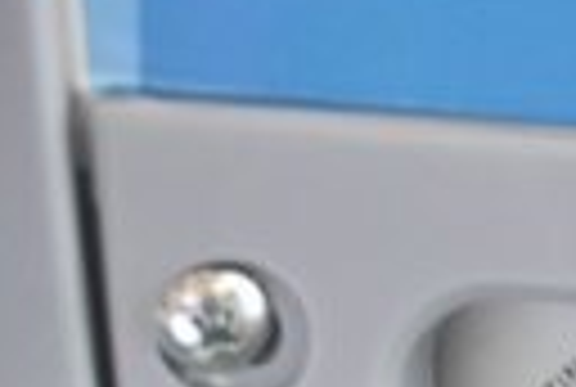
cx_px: 1318
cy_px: 565
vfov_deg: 6.4
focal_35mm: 214
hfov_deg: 8.8
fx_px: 3432
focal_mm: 30
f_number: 4.2
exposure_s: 1/50
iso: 2000
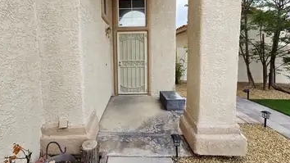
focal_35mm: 16
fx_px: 123
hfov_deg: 98.9
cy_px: 61
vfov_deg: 66.1
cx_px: 128
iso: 50
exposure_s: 1/1667
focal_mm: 2.2
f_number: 2.2
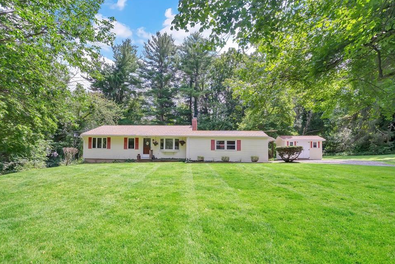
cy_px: 136
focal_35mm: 17
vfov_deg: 70.4
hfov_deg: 93.3
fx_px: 187
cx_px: 192
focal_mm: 16
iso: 100
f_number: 9
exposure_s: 1/100
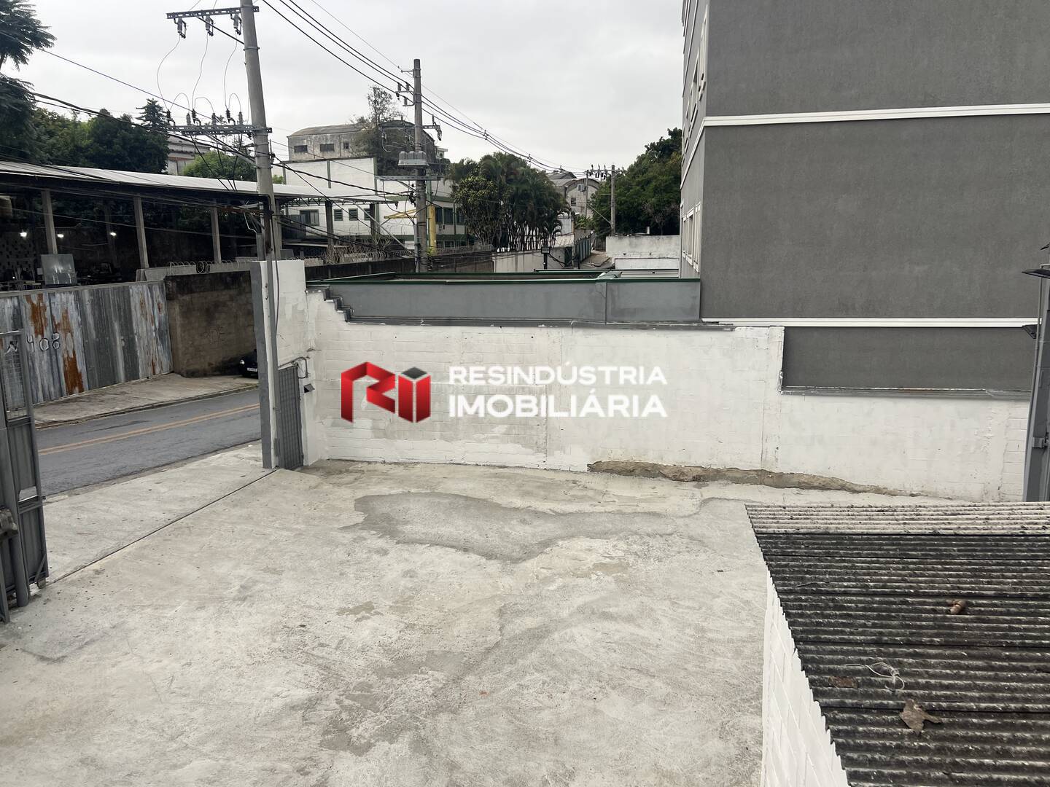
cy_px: 394
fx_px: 789
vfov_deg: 53.1
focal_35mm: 26
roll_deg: +0.7
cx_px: 525
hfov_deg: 67.3
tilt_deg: -10.6
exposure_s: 1/628
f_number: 1.5
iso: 50
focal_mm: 5.7
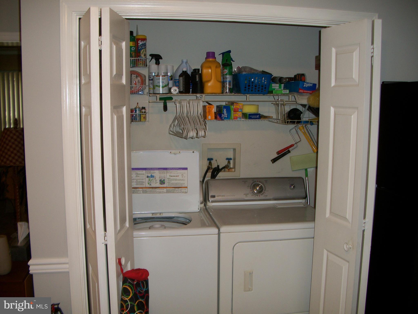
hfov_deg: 52.6
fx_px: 423
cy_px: 157
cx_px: 209
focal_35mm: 35
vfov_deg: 40.7
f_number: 3.1
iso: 80
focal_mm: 6.3
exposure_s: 1/30
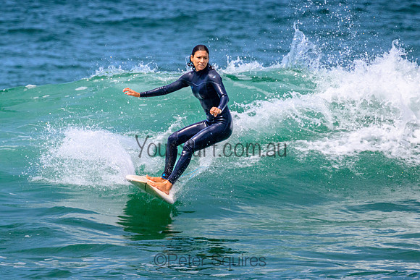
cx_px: 175
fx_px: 12721
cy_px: 127
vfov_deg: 1.3
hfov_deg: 1.9
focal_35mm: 1090
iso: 900
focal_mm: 800
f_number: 11
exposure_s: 1/2000
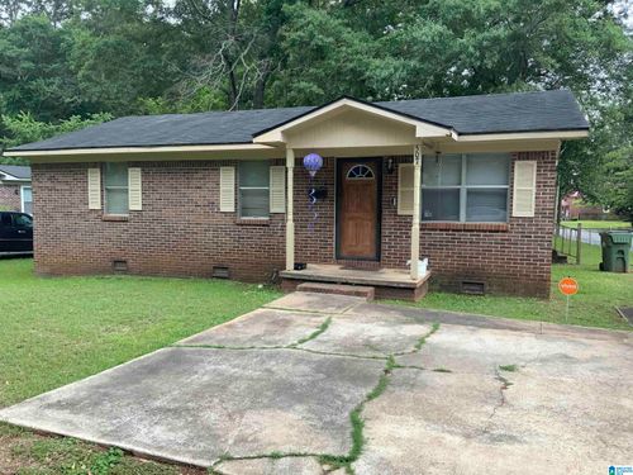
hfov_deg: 61.7
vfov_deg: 48.2
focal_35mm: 29
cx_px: 316
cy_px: 238
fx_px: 530
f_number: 1.8
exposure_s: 1/307
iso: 16
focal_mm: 3
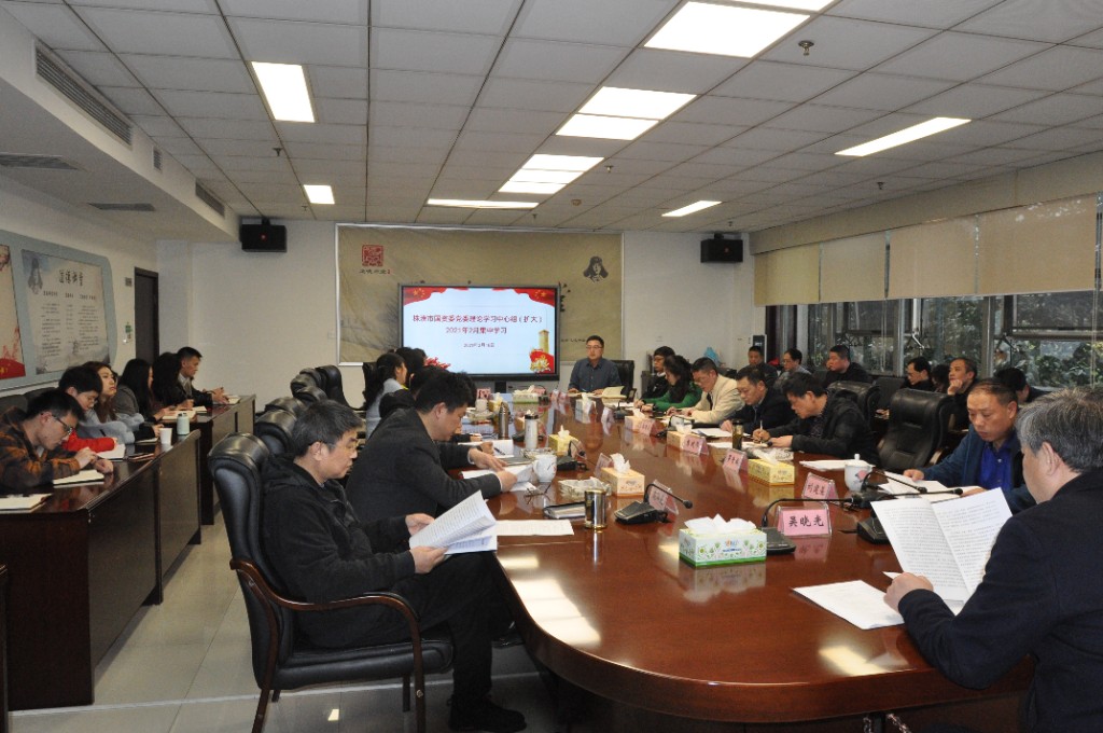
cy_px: 366
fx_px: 1102
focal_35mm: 36
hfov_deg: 53.2
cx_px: 552
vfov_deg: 36.8
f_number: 8
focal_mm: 24
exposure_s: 1/200
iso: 2000
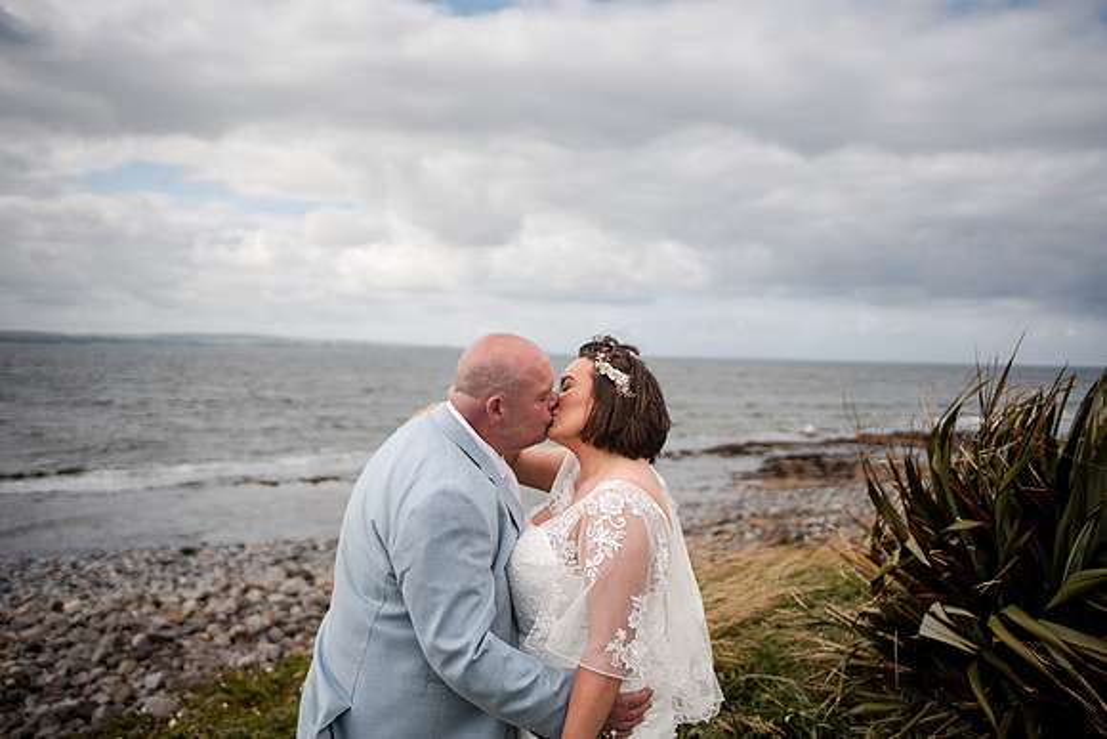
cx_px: 554
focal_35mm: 35
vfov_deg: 37.9
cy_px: 370
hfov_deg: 54.4
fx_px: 1076
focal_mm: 35
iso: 100
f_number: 1.8
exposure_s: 1/8000
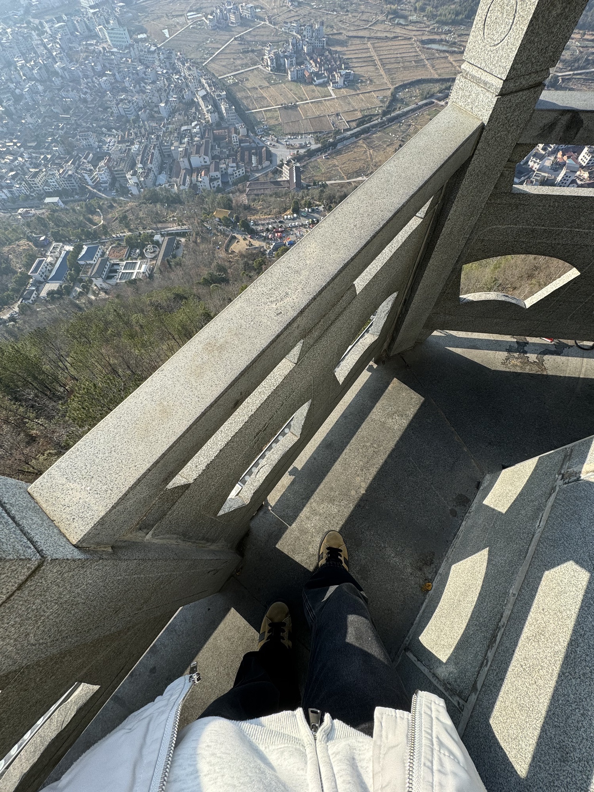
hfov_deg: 85.7
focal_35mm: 14
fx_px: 320
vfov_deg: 102.1
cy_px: 396
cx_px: 297
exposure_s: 1/508
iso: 40
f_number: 2.2
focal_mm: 2.22
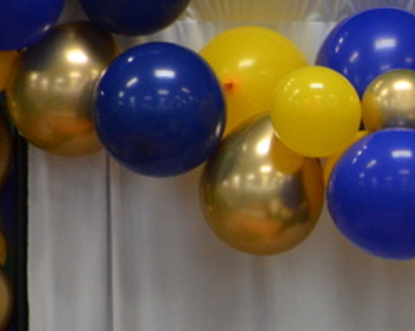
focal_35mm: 820
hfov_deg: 2.4
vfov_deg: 1.9
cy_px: 520
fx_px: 10056
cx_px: 784
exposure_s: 1/50
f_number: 5.6
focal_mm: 140
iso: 1600
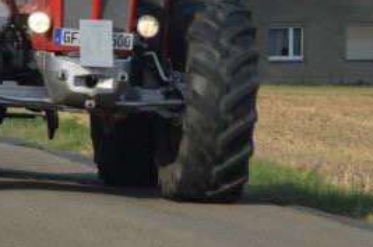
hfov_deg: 5.4
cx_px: -31
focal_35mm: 382
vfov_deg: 3.6
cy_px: -27
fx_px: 3956
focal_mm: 85
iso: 100
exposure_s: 1/250
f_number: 8
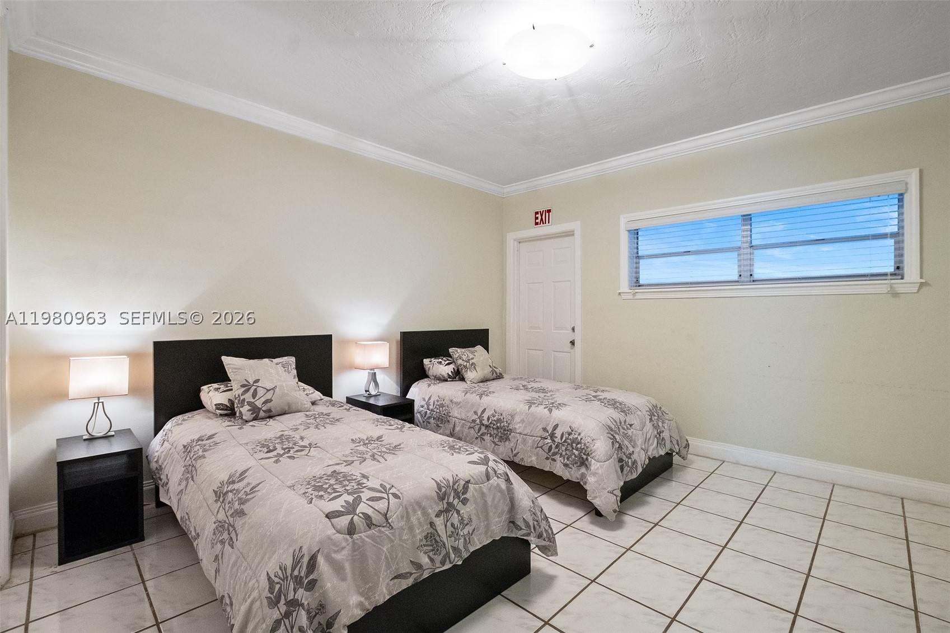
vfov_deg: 77.3
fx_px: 396
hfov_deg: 100.4
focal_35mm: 15
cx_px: 475
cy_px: 316
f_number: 8
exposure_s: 1/15
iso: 6400
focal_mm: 10
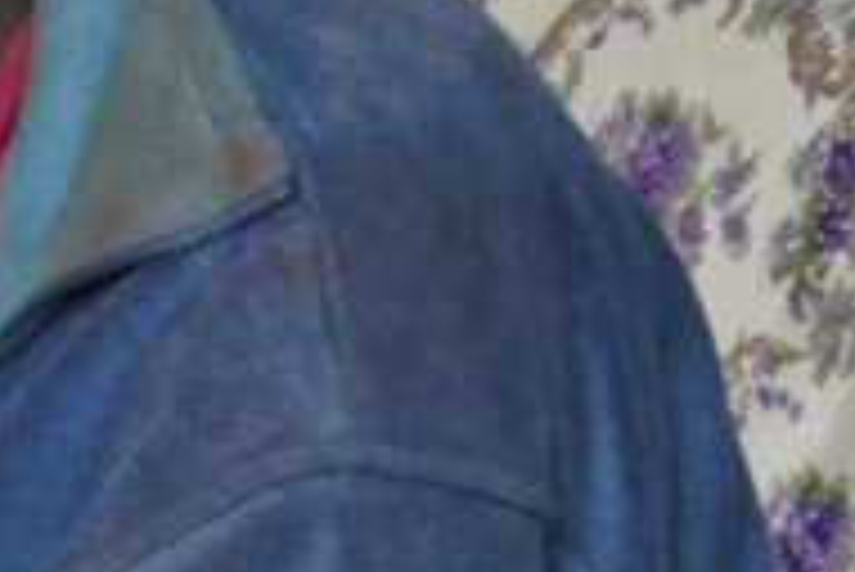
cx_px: -796
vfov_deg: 3.1
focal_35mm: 447
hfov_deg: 4.5
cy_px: 579
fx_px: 10624
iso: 1600
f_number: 3.7
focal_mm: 30.31
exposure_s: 1/60
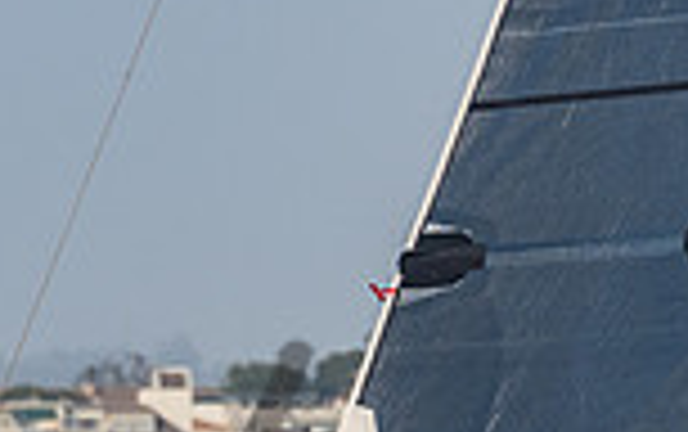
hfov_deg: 2.2
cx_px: 516
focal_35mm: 939
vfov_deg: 1.4
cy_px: 775
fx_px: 17626
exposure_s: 1/640
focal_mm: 200
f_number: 8
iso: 400
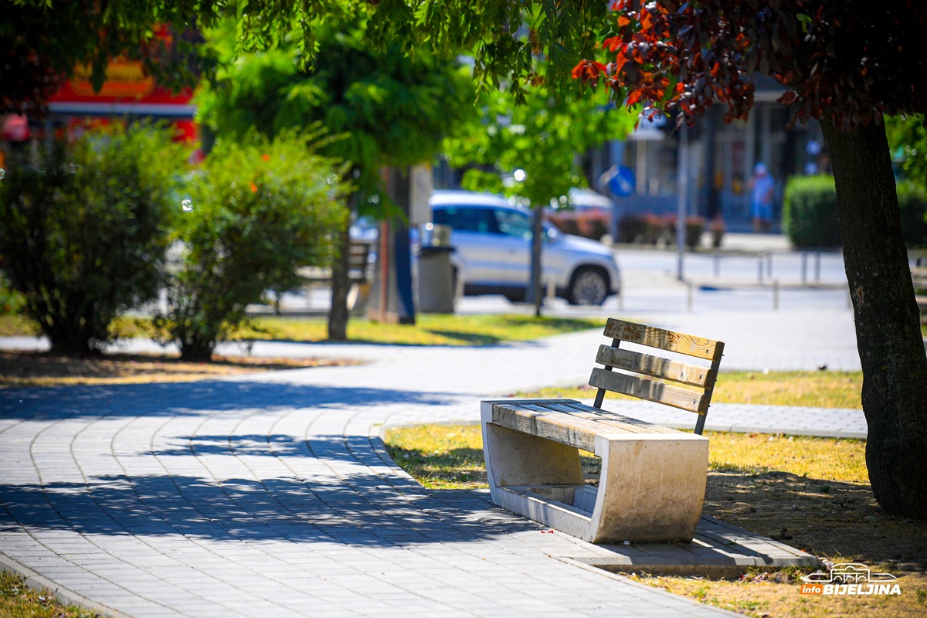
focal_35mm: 170
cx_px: 464
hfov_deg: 12.1
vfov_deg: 8.1
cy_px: 309
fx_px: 4377
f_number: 2.8
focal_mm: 170
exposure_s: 1/3200
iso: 125
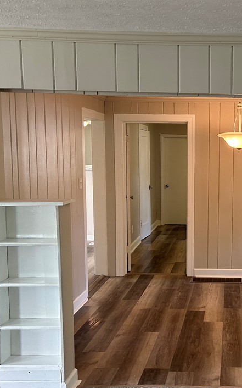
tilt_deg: -8.0
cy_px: 208
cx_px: 225
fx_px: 422
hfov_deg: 30.4
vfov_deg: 49.2
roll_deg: -2.7
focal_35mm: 40
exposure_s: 1/120
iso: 125
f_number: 1.5
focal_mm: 5.7
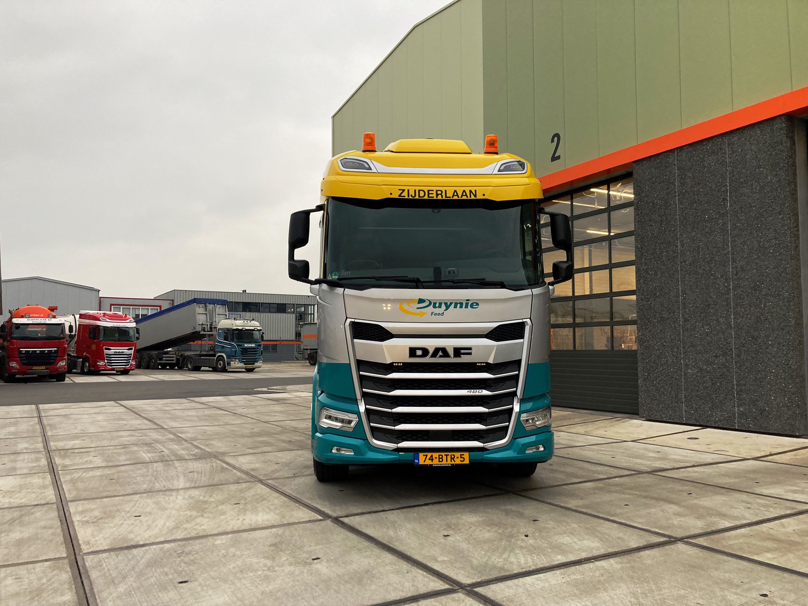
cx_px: 404
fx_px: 654
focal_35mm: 28
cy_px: 303
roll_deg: -0.7
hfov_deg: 63.4
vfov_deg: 49.7
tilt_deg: +6.1
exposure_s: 1/121
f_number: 1.8
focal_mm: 3.99
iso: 80
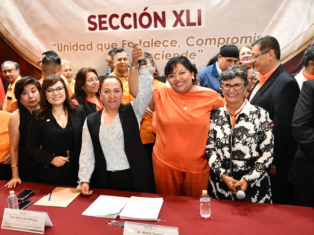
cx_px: 139
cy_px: 118
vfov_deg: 38.7
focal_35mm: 37
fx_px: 336
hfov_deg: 50.0
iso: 2800
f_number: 4
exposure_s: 1/60
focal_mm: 23
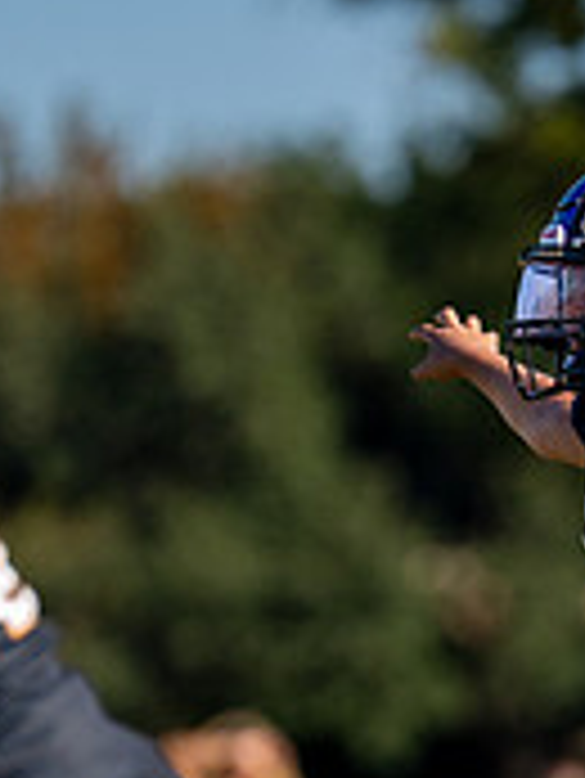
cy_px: 830
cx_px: 681
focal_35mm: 940
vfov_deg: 2.1
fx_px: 21155
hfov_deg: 1.6
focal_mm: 200
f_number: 2.8
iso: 160
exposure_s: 1/3200
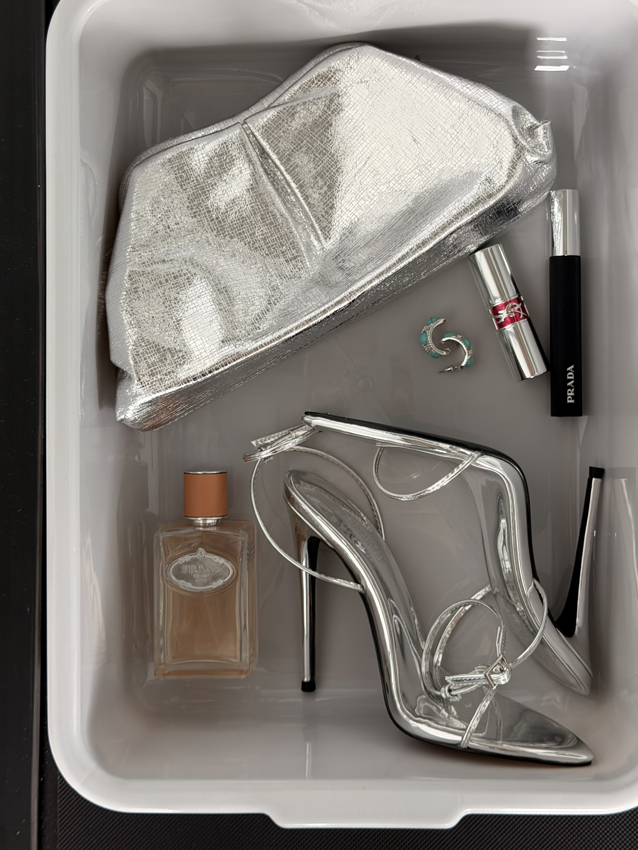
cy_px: 379
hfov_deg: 26.1
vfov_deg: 34.3
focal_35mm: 56
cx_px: 357
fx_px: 1376
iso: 100
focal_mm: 6.76
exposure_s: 1/64
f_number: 1.78
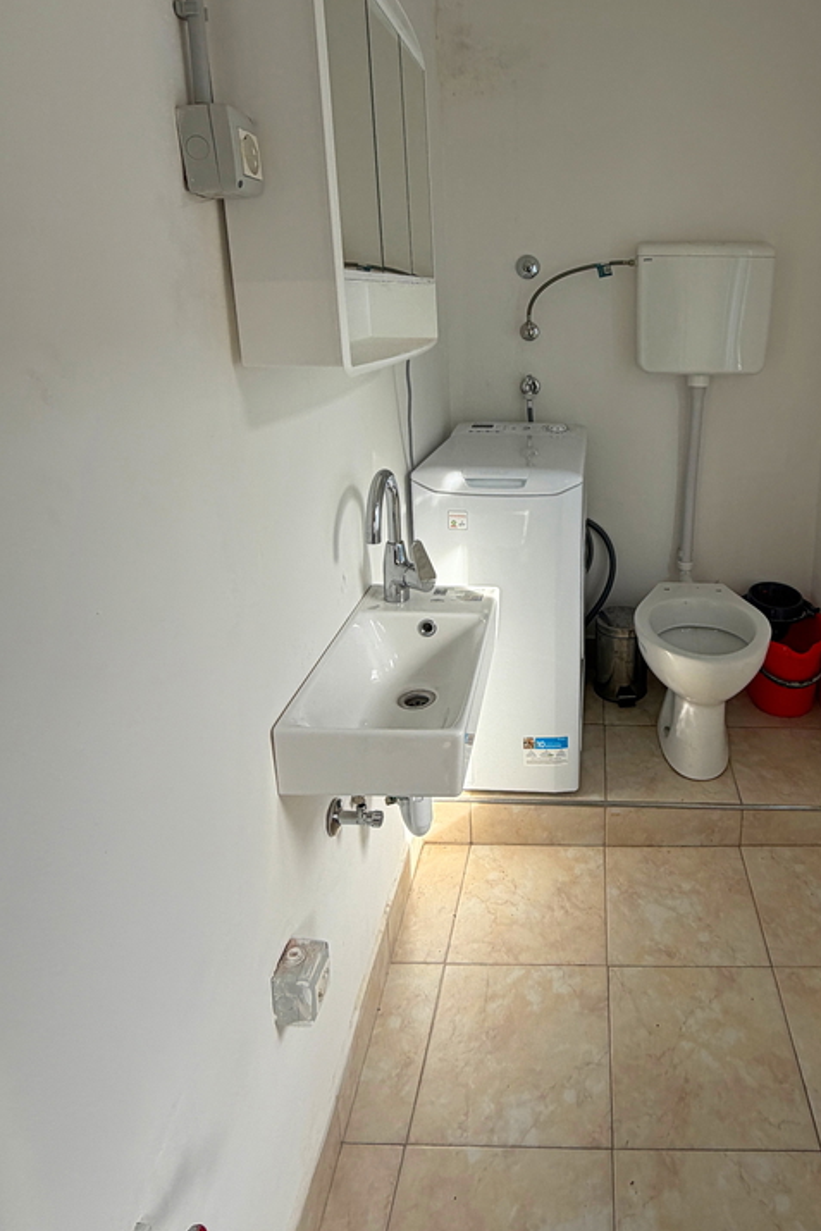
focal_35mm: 22
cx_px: 573
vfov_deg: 77.4
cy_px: 473
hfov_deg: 55.5
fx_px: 752
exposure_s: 1/121
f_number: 2.2
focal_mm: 2.22
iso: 50
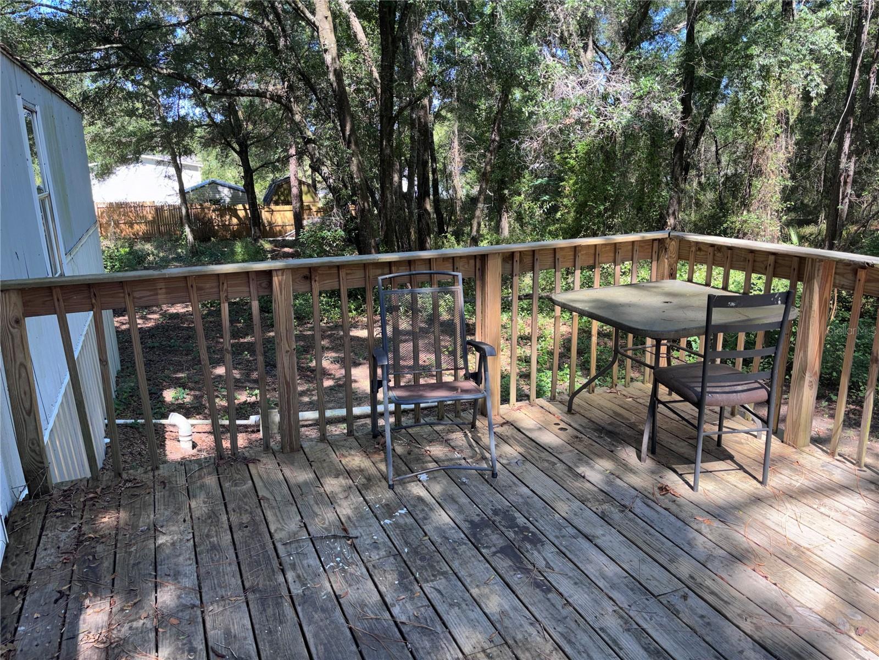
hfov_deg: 67.3
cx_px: 440
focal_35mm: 26
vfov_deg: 53.1
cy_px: 330
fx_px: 660
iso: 40
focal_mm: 5.96
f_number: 1.6
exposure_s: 1/305
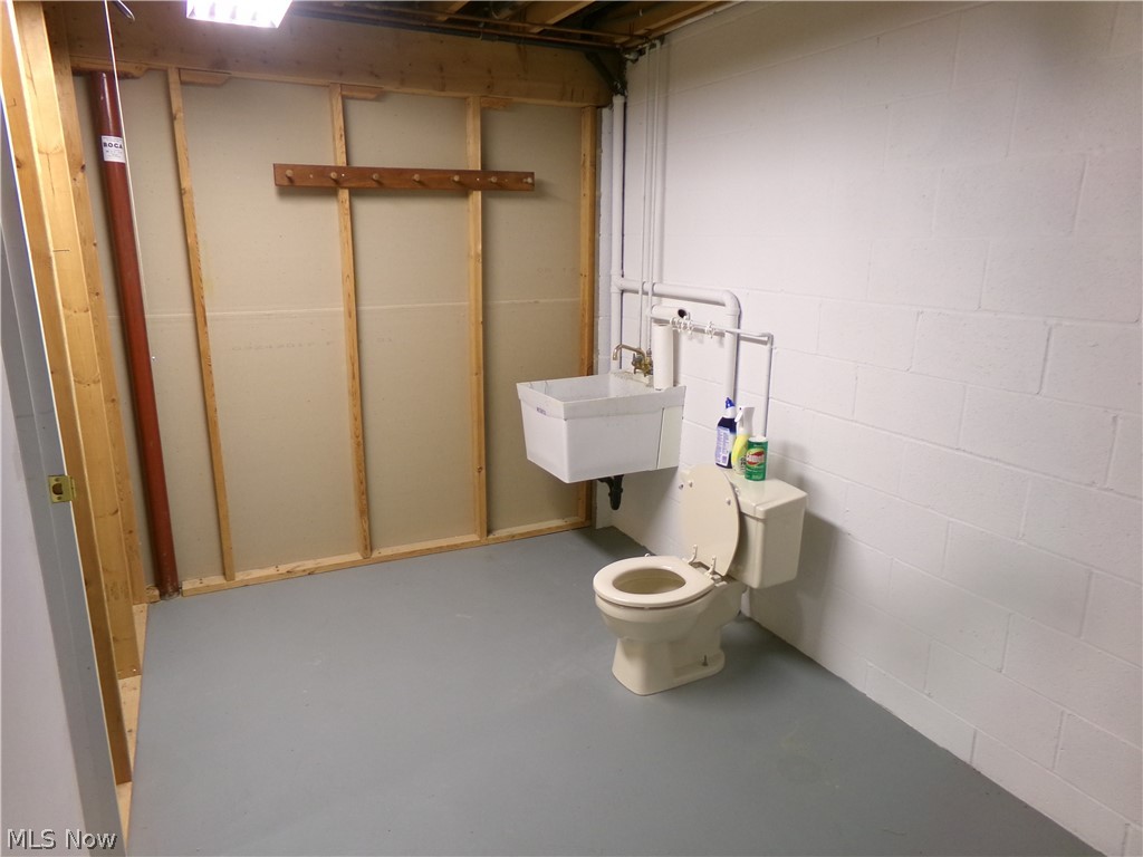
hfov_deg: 71.6
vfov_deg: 56.8
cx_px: 572
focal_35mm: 24
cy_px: 428
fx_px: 792
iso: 200
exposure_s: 1/26
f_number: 3.7
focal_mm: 4.3
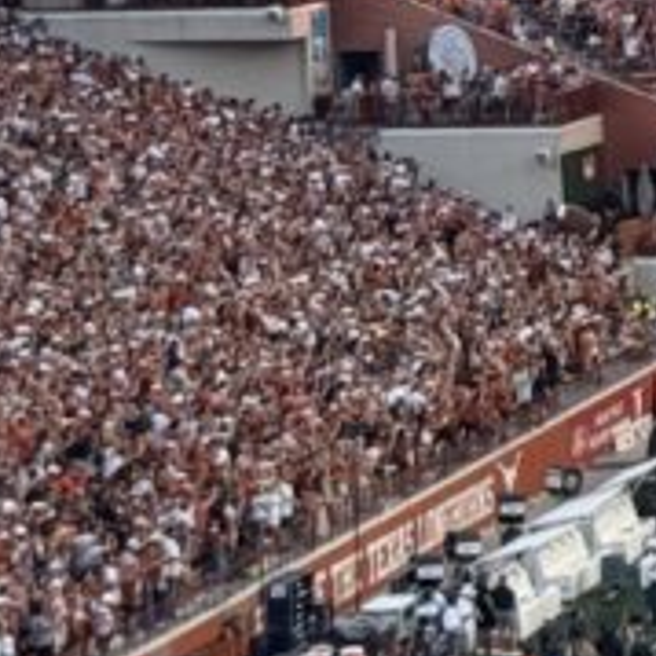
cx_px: 1733
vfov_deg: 7.2
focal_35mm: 243
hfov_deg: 6.7
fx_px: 5210
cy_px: 11
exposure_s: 1/739
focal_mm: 6.76
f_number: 1.78
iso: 64
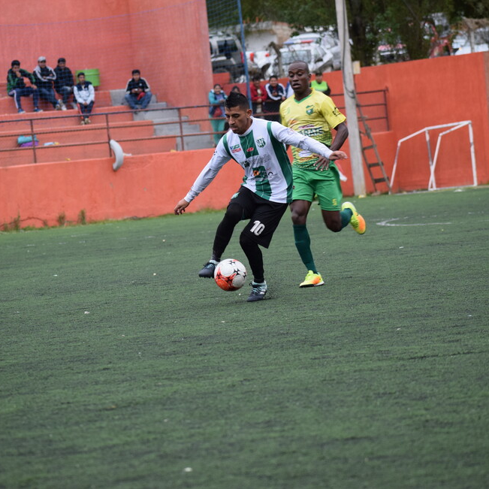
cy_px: 244
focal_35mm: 215
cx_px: 228
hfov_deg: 8.1
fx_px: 3436
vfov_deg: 8.1
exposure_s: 1/250
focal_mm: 112
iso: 800
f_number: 4.8
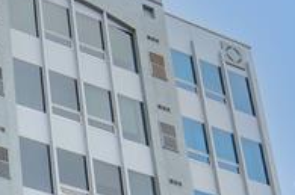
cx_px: -57
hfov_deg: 17.7
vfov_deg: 11.7
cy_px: 323
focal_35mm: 110
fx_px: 899
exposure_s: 1/200
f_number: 11
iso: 100
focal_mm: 14
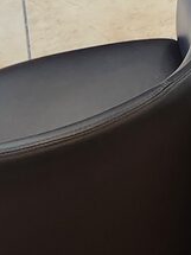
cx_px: 451
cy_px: -412
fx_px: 1105
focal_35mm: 150
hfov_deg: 9.0
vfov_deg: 10.7
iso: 125
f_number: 1.8
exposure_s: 1/120
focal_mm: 5.4
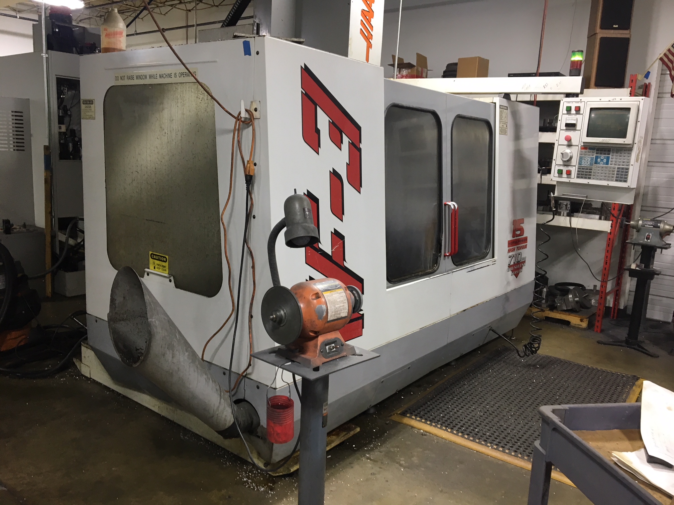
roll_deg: -2.8
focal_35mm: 29
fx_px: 565
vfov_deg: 48.2
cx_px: 337
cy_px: 252
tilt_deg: -10.3
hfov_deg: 61.7
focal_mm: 4.15
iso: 80
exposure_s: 1/30
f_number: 2.2
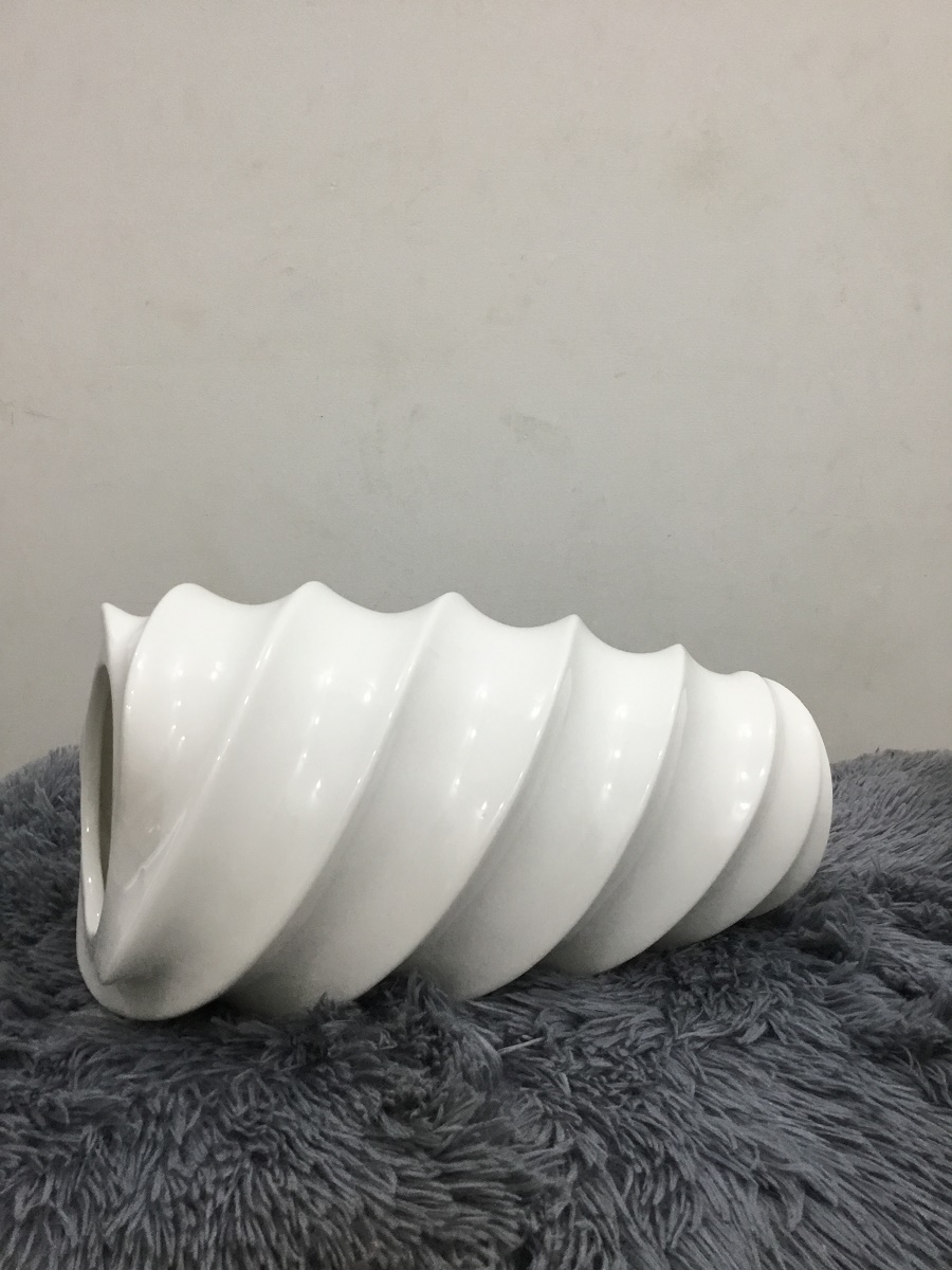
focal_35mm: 31
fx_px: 1137
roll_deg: +0.4
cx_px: 476
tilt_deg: -8.7
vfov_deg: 58.4
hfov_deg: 45.4
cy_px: 635
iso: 50
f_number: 2.4
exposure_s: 1/33
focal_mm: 3.3
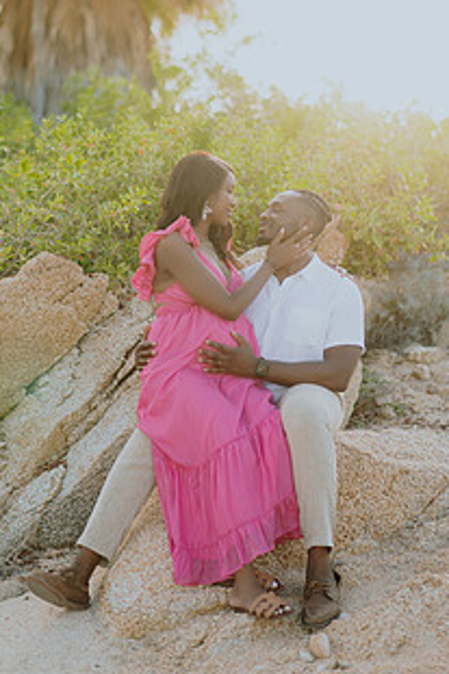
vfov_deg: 24.1
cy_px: 217
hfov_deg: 16.2
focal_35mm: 84
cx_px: 200
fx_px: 1573
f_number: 1.8
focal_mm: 58
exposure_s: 1/800
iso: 100
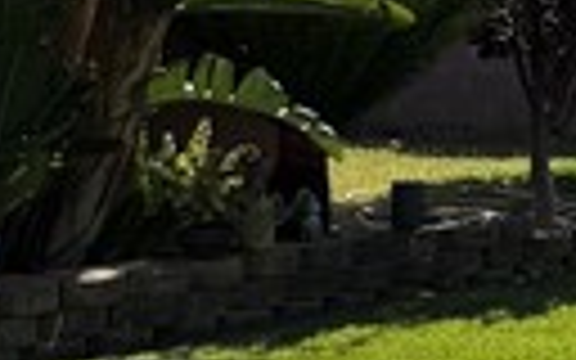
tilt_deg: -6.2
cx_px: 1413
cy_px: 225
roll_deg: -0.6
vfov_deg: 6.5
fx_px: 3187
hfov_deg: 9.2
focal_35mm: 203
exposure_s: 1/6711
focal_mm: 6.76
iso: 80
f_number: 1.78
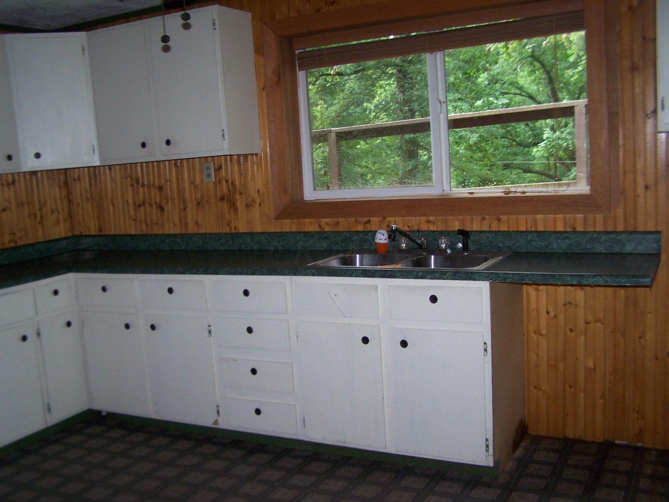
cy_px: 251
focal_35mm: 38
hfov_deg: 49.0
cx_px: 334
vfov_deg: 37.7
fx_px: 734
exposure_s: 1/60
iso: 140
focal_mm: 6.3
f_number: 2.8
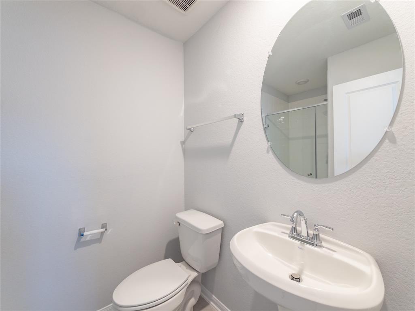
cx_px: 208
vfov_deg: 85.7
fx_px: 168
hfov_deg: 102.1
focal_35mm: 14
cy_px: 156
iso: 200
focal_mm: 7
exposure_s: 1/5
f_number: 8
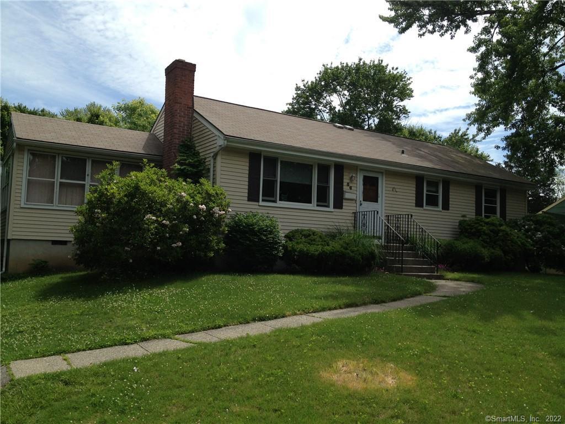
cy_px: 212
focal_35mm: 35
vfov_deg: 40.7
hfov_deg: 52.6
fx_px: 571
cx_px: 282
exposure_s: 1/1842
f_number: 2.4
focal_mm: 4.28
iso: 50
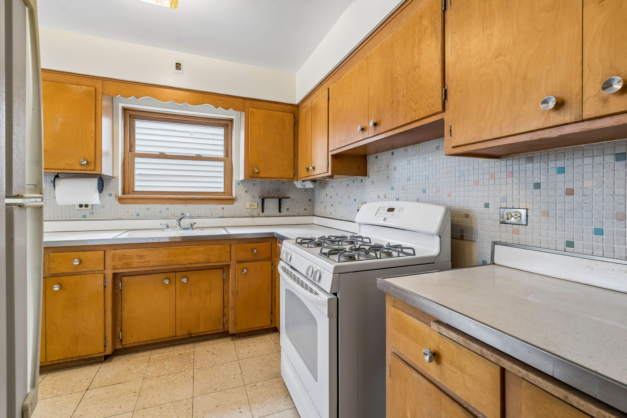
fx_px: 279
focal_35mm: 16
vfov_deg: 73.7
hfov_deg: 96.7
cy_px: 209
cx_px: 314
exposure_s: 1/30
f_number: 8
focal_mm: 16
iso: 400
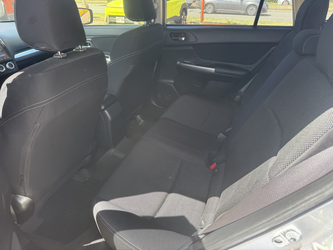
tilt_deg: -28.8
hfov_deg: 71.6
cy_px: 125
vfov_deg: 56.8
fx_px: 231
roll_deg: -0.8
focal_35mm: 24
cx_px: 166
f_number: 1.78
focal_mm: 6.76
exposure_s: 1/356
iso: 100
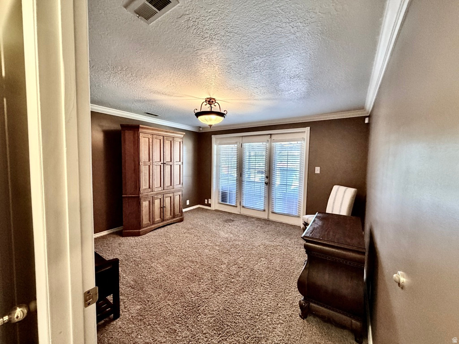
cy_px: 172
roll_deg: -0.3
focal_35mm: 14
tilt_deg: -4.9
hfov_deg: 102.1
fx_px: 186
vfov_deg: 85.7
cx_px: 230
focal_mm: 2.22
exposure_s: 1/60
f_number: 2.2
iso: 400
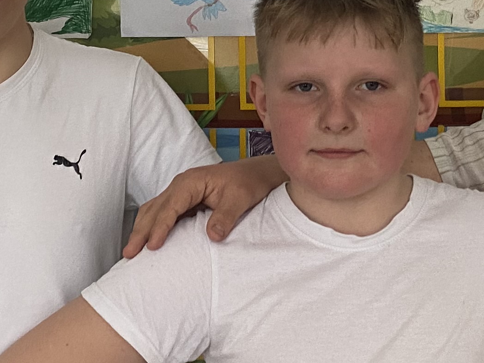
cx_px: 362
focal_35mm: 100
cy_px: 42
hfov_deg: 19.5
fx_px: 1398
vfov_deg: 14.6
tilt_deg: -3.0
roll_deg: +0.6
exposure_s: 1/70
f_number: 1.8
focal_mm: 4.25
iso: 125
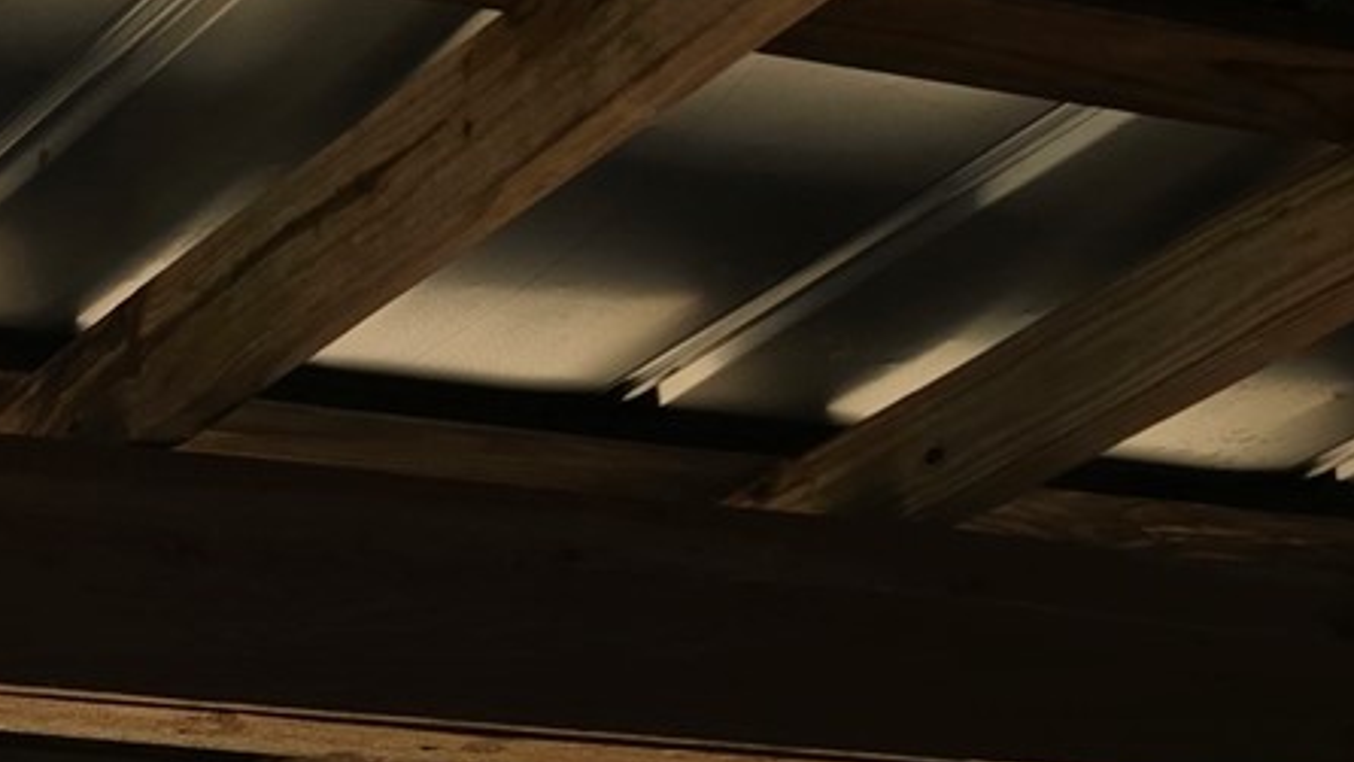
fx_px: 4129
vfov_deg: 9.1
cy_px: 2055
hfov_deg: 16.6
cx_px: -777
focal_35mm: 115
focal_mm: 6.3
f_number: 1.7
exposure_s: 1/338
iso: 12
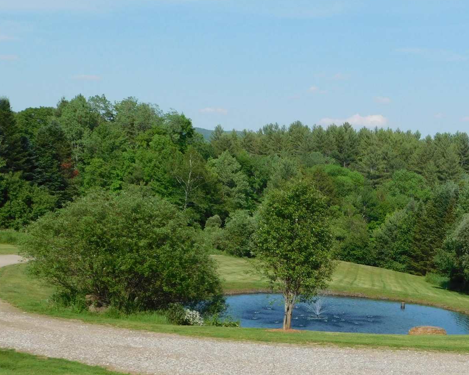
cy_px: 255
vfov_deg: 24.8
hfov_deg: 30.5
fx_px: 847
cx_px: 345
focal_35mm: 61
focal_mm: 6.3
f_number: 7
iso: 125
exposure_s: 1/400
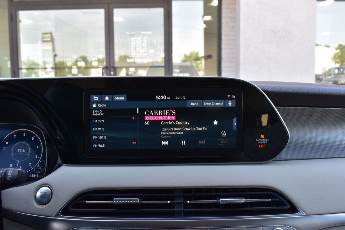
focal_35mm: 36
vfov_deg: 36.8
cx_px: 172
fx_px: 345
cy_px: 115
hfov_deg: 53.1
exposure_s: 1/60
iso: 400
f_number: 8
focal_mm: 24
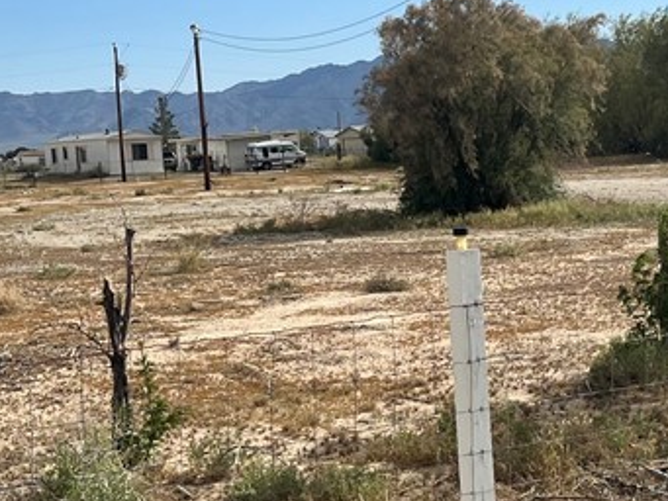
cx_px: 400
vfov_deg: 18.8
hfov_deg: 25.0
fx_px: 1506
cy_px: 344
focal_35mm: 78
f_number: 1.5
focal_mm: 5.7
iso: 50
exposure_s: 1/8000
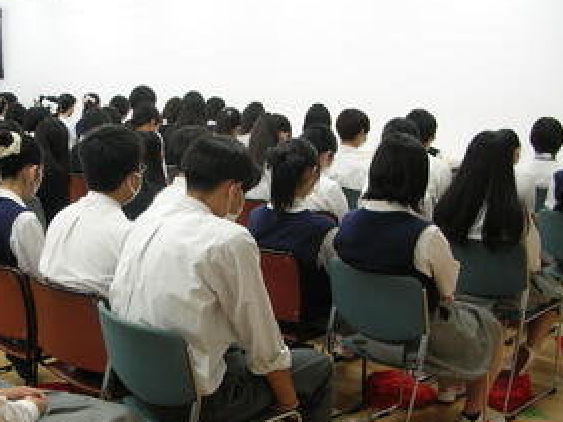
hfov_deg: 37.7
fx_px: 813
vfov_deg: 29.0
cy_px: 255
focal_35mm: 50
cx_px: 181
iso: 50
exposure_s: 1/10.1
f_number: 2.8
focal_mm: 5.8
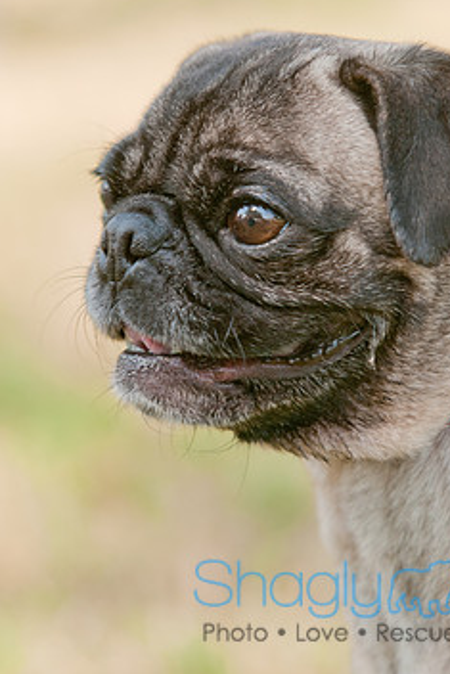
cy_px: 249
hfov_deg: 4.6
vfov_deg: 6.9
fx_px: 5556
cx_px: 210
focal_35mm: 297
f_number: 5
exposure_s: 1/320
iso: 200
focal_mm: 155
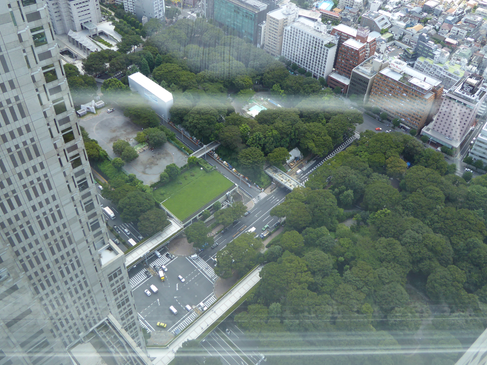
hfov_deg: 58.3
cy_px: 149
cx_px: 255
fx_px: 436
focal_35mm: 31
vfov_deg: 45.2
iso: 100
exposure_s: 1/125
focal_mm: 4.3
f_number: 3.3
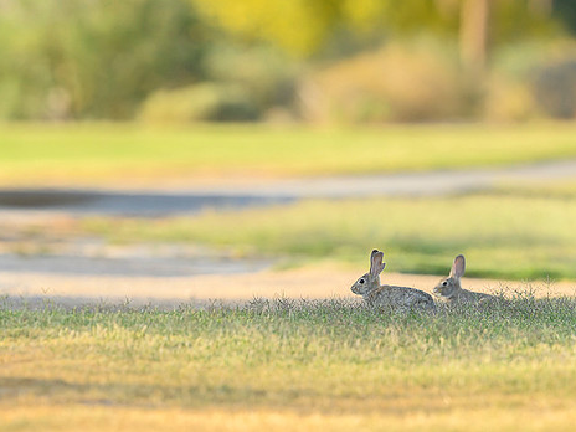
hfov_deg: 2.8
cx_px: 295
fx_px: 11997
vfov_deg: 2.1
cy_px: 207
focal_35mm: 721
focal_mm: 400
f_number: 4
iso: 500
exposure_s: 1/1250
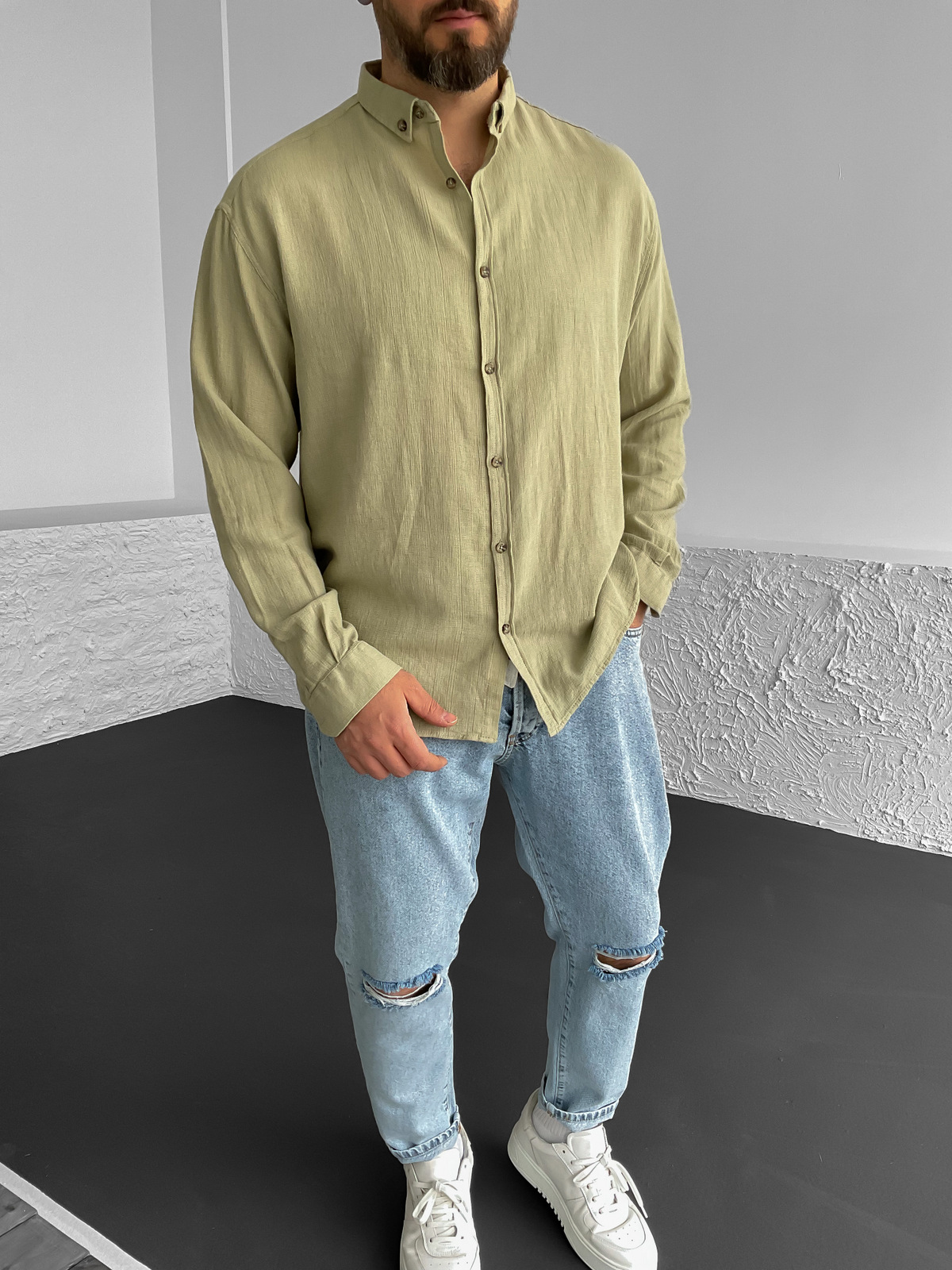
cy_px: 635
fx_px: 1063
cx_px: 476
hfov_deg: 48.2
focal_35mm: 29
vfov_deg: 61.7
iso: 64
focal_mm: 3
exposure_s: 1/110
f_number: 1.8
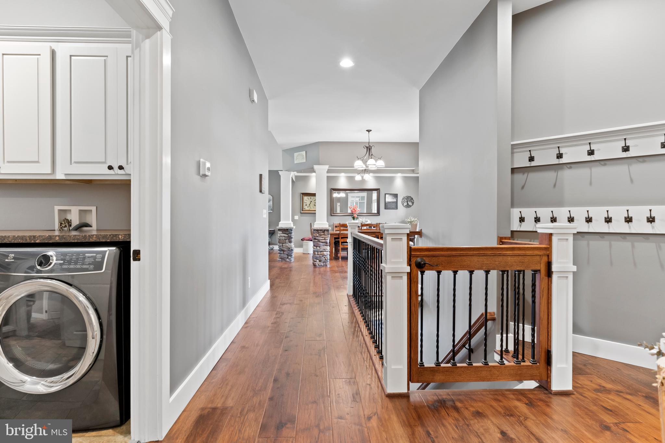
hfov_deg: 90.0
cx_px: 332
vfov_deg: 67.4
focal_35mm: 18
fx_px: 332
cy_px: 222
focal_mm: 18
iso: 500
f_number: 8
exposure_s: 1/1.67
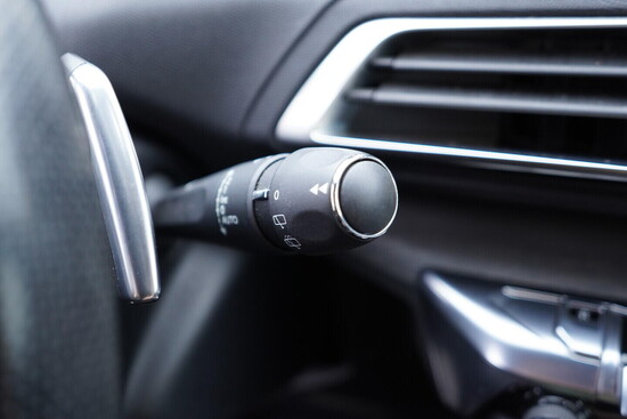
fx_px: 627
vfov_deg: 36.9
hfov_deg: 53.1
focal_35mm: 36
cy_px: 210
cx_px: 314
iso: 500
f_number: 2.8
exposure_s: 1/40
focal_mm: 24
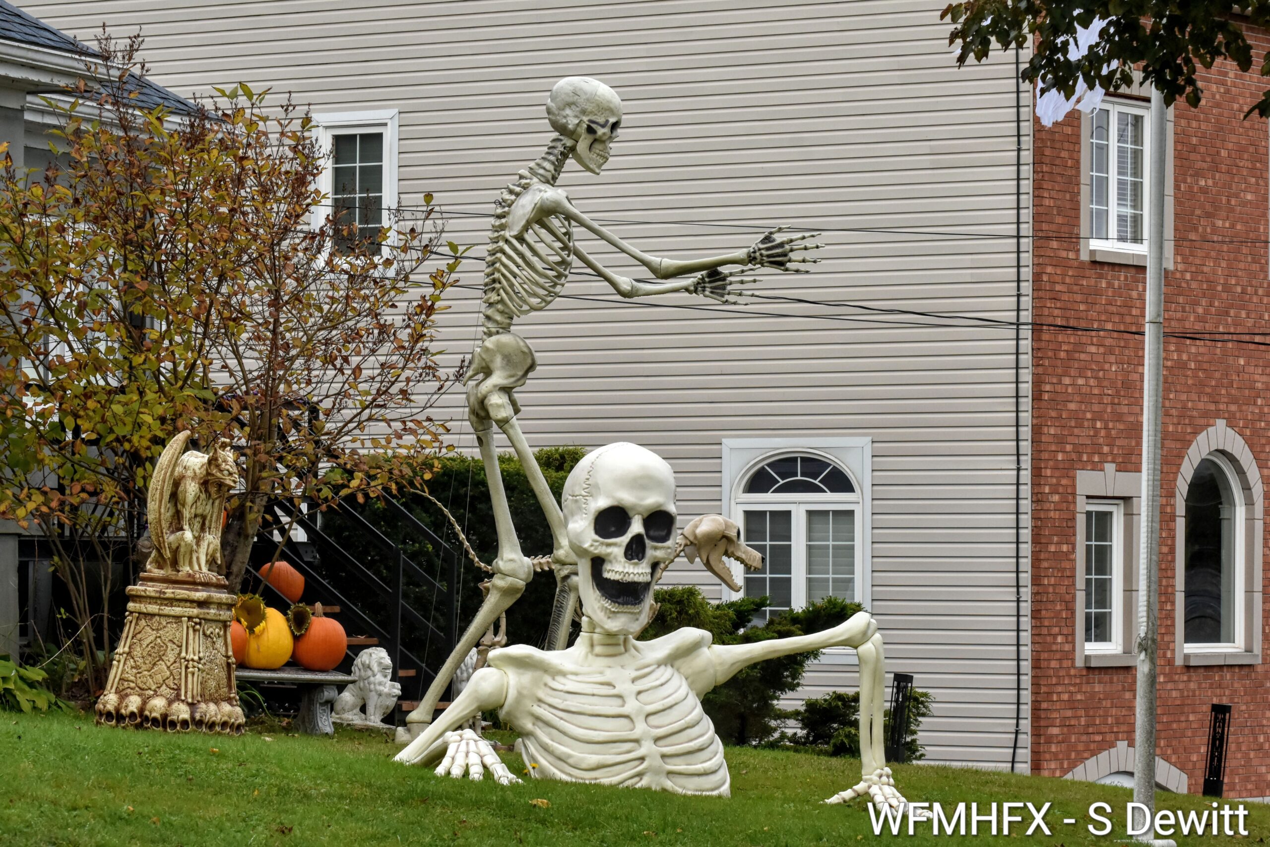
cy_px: 424
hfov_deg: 14.0
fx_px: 5186
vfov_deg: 9.3
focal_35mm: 147
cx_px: 635
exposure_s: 1/667
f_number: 8
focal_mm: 98
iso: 1000
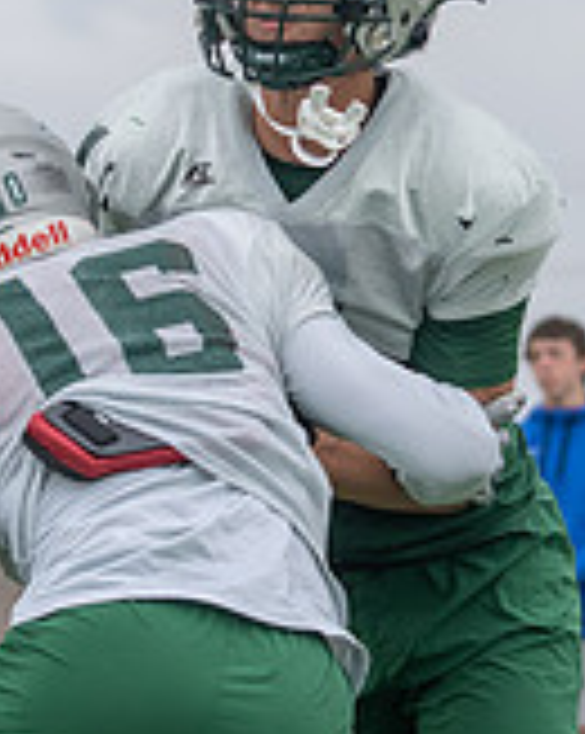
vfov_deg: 6.0
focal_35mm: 322
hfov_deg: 4.8
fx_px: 6982
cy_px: 345
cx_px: 486
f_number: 3.5
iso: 200
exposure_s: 1/1250
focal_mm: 70
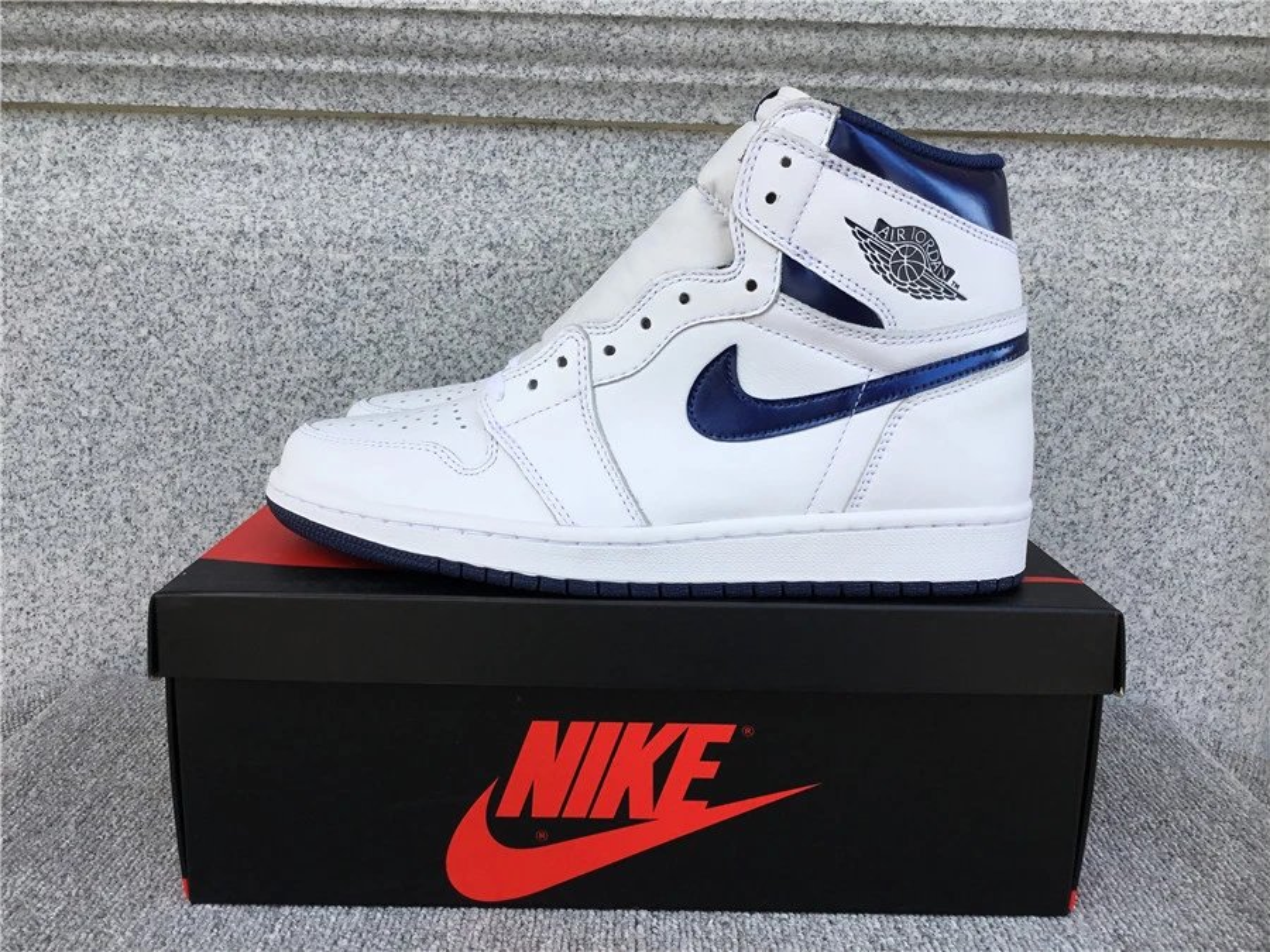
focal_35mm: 31
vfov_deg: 45.4
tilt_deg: -11.6
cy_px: 476
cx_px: 635
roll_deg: -1.6
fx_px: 1137
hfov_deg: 58.4
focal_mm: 3.3
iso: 25
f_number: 2.4
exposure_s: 1/460
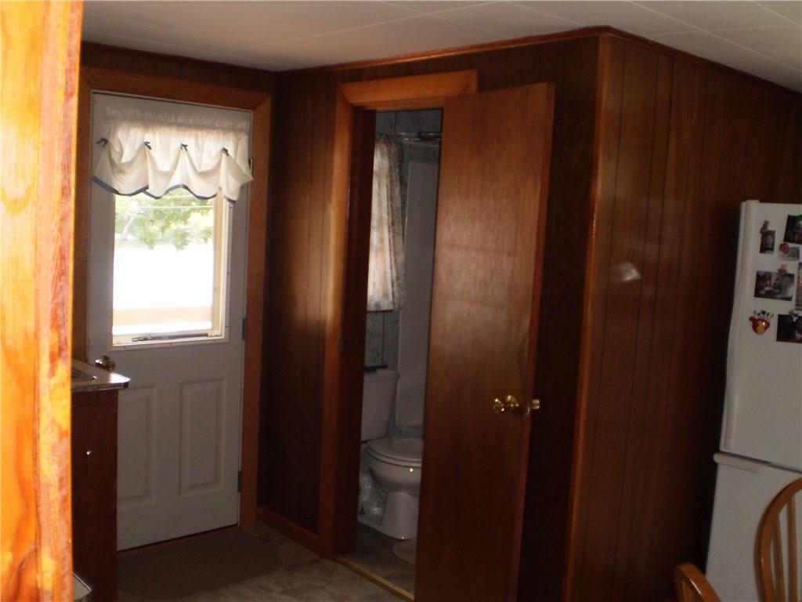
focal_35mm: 36
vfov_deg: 39.7
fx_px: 834
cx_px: 401
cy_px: 301
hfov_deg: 51.4
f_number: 3.1
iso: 125
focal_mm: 6.3
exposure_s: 1/30
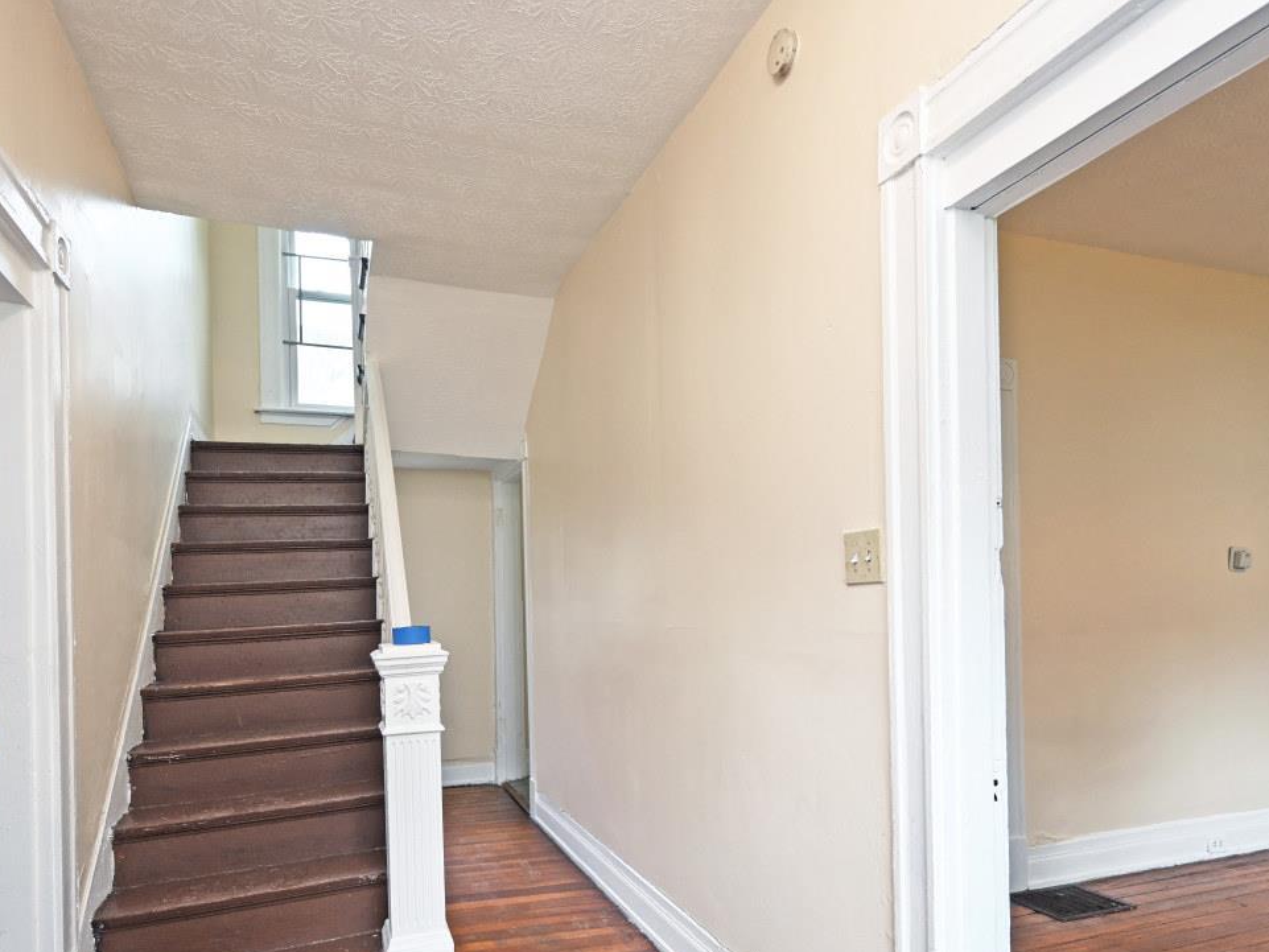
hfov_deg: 78.9
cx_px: 600
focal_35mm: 21
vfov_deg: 62.6
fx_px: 770
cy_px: 595
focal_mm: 14
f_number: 4
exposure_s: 1/60
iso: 360
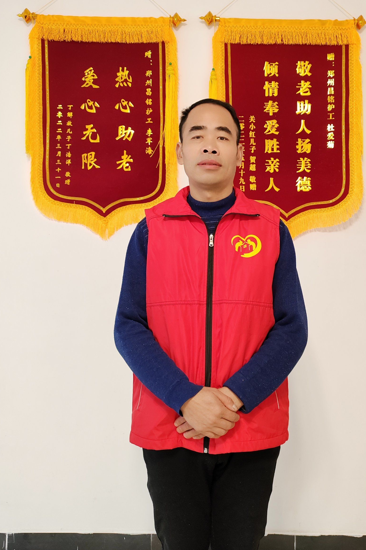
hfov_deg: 39.9
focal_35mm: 33
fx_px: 503
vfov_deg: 57.0
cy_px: 240
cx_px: 205
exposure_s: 1/50
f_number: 1.8
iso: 1225
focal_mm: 6.14
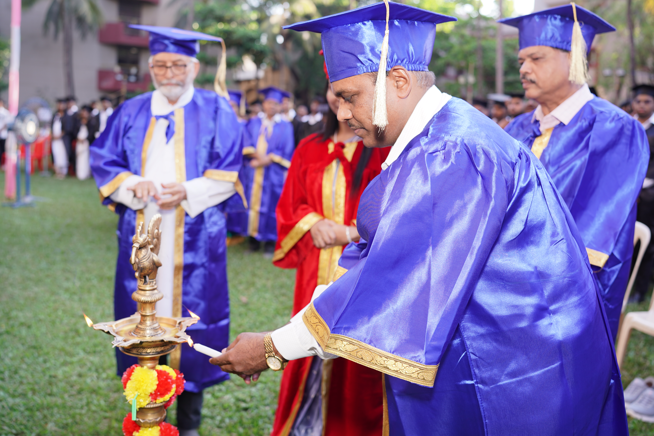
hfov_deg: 54.4
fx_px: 636
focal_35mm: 35
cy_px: 218
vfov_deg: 37.9
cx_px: 327
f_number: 2.8
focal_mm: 35
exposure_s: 1/125
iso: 100
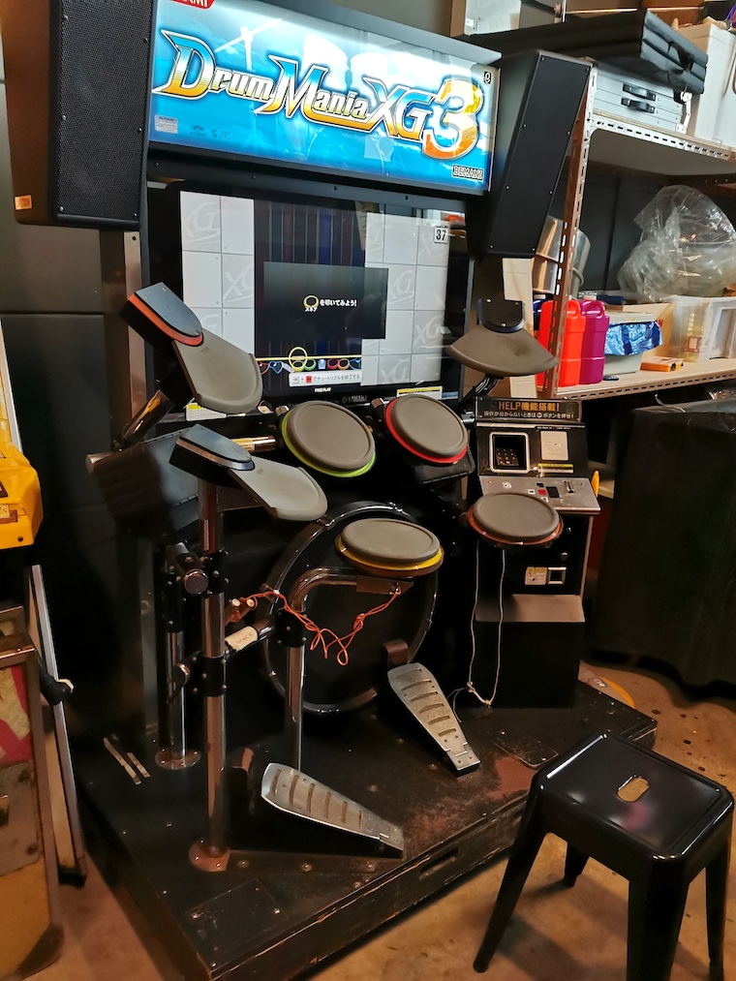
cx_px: 368
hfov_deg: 51.4
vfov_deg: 65.3
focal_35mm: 27
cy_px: 490
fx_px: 765
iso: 250
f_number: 1.6
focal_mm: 5.56
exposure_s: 1/50
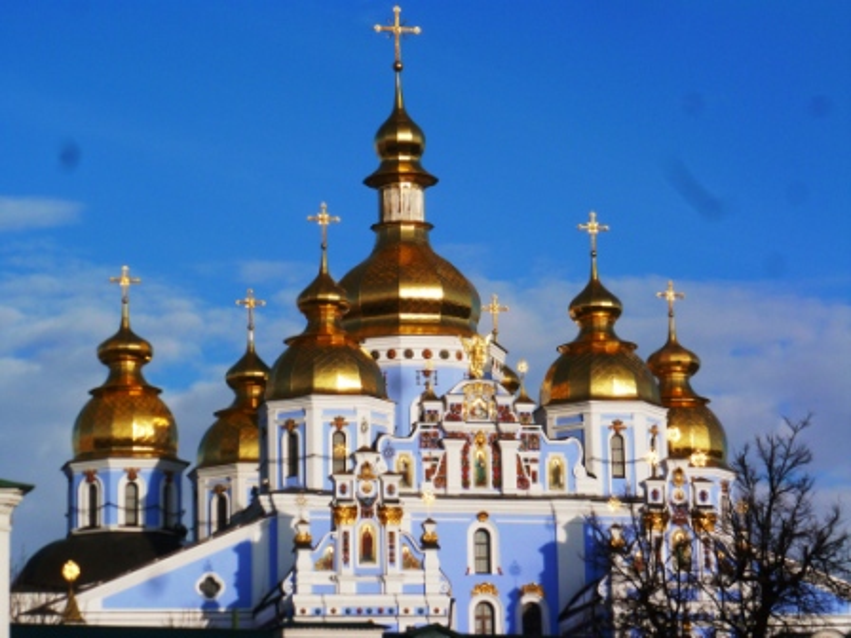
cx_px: 426
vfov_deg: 10.4
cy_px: 319
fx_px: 3491
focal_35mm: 142
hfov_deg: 13.9
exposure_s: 1/640
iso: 100
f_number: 5.6
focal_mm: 25.5
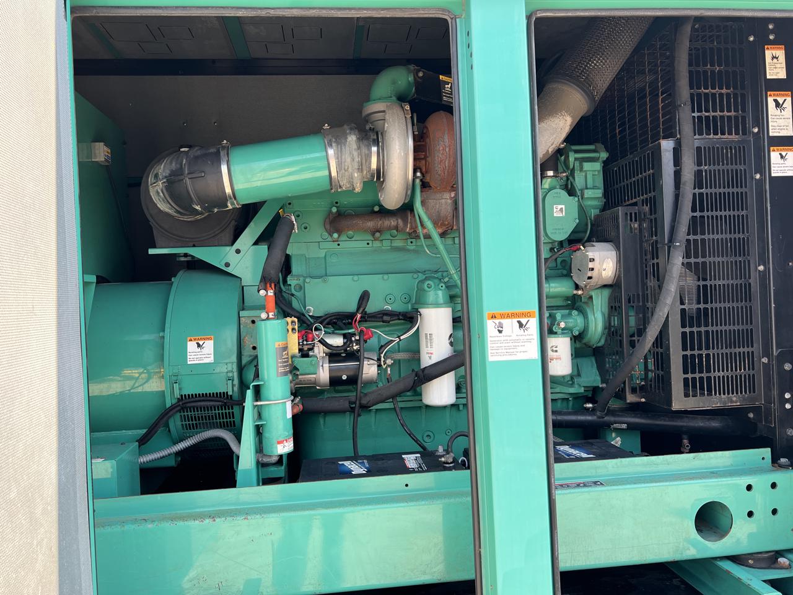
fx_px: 596
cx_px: 396
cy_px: 298
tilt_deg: -1.0
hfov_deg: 67.3
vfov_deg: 53.1
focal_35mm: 26
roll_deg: +2.8
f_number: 1.5
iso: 50
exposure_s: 1/341
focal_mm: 5.7
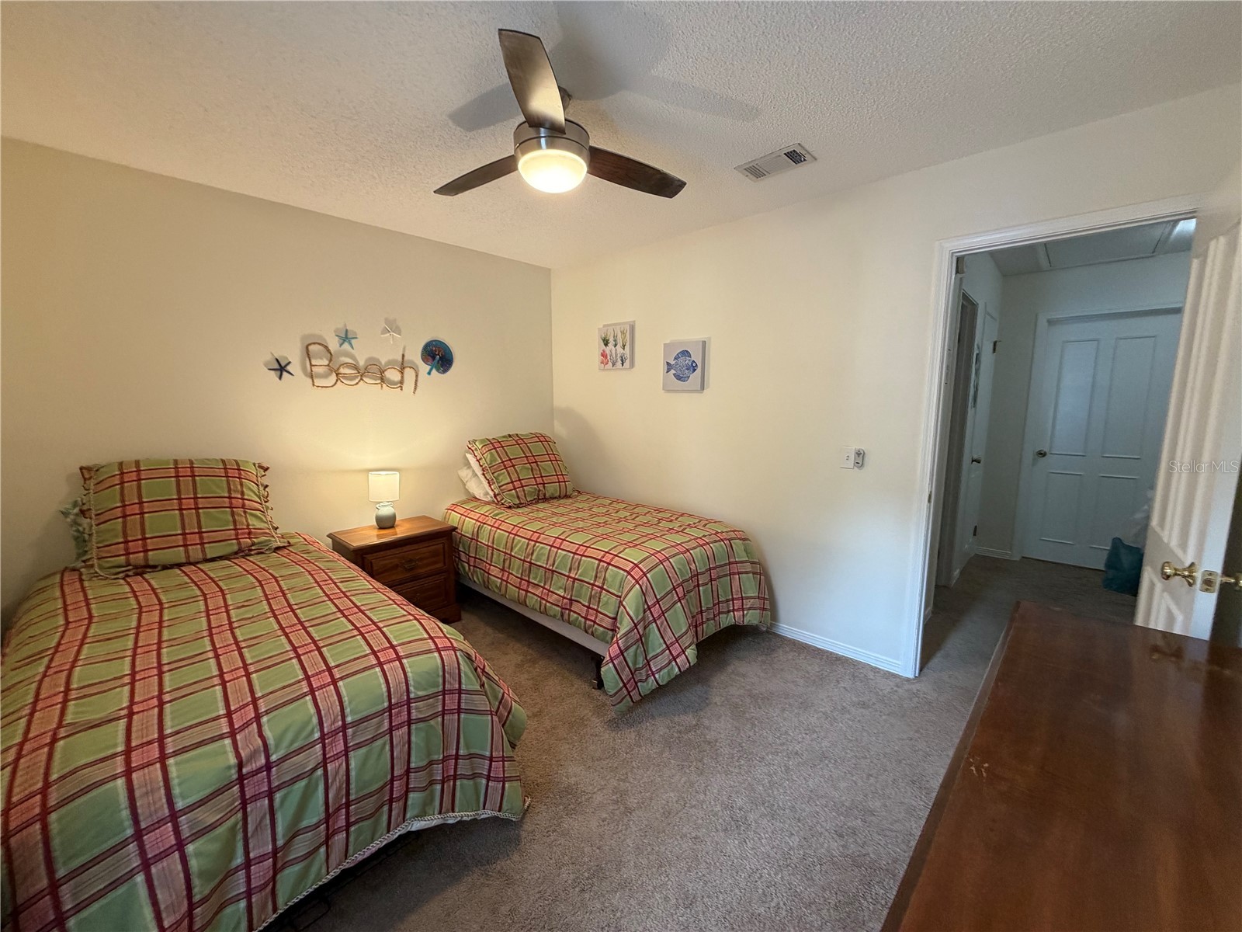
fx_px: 502
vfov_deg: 85.7
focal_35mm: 14
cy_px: 466
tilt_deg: -6.6
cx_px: 621
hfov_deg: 102.1
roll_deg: +1.4
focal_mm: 2.22
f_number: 2.2
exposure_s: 1/60
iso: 200
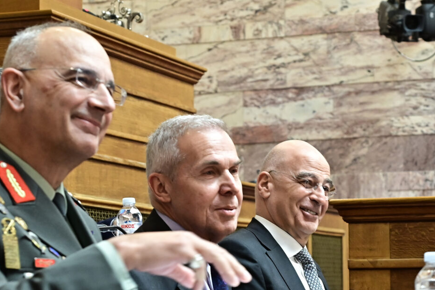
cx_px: 153
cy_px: 188
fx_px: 846
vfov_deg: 19.4
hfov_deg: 28.7
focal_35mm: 70
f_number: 4
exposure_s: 1/100
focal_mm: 45
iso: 1000
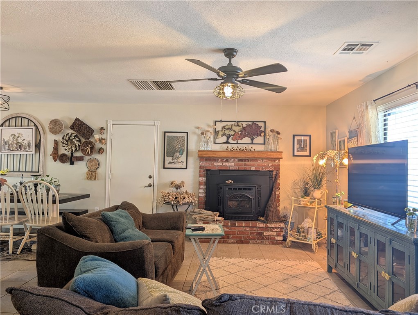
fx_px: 290
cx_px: 209
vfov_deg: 56.9
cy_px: 158
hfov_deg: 71.5
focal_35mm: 24
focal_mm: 6.9
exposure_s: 1/40
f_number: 1.68
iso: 38
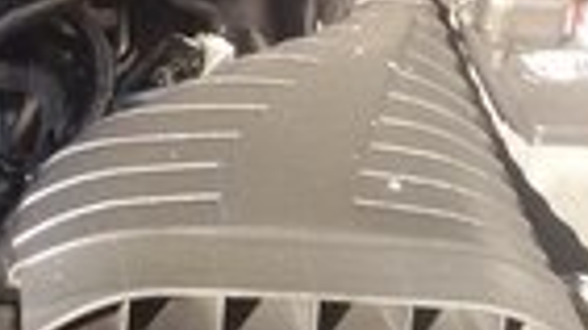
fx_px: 1854
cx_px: 25
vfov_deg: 9.8
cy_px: -209
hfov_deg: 17.7
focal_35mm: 119
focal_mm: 2.93
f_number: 2.4
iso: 64
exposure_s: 1/100
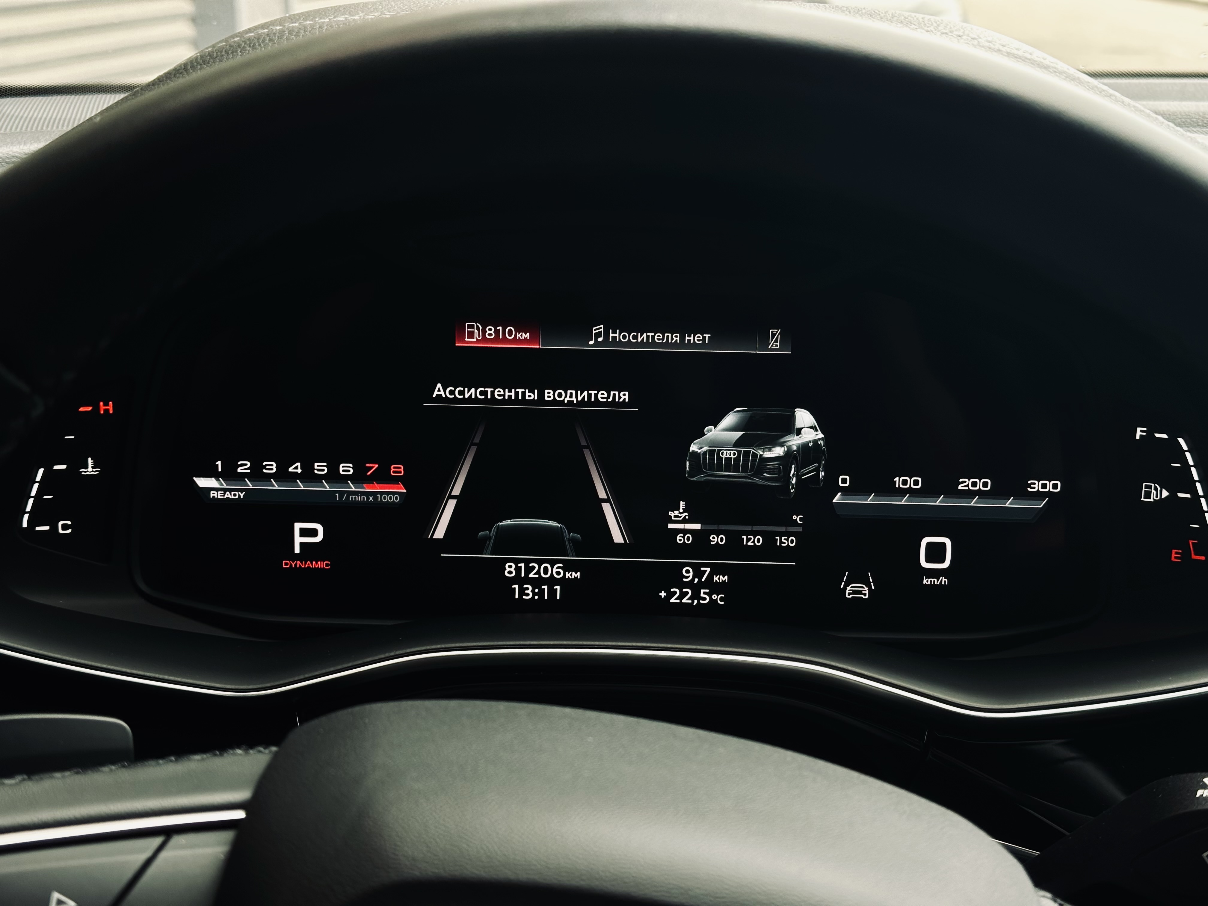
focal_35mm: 48
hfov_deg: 39.7
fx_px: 1675
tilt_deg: -16.6
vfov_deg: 30.3
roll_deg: +0.2
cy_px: 453
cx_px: 604
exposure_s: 1/121
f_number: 1.78
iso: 64
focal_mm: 6.86
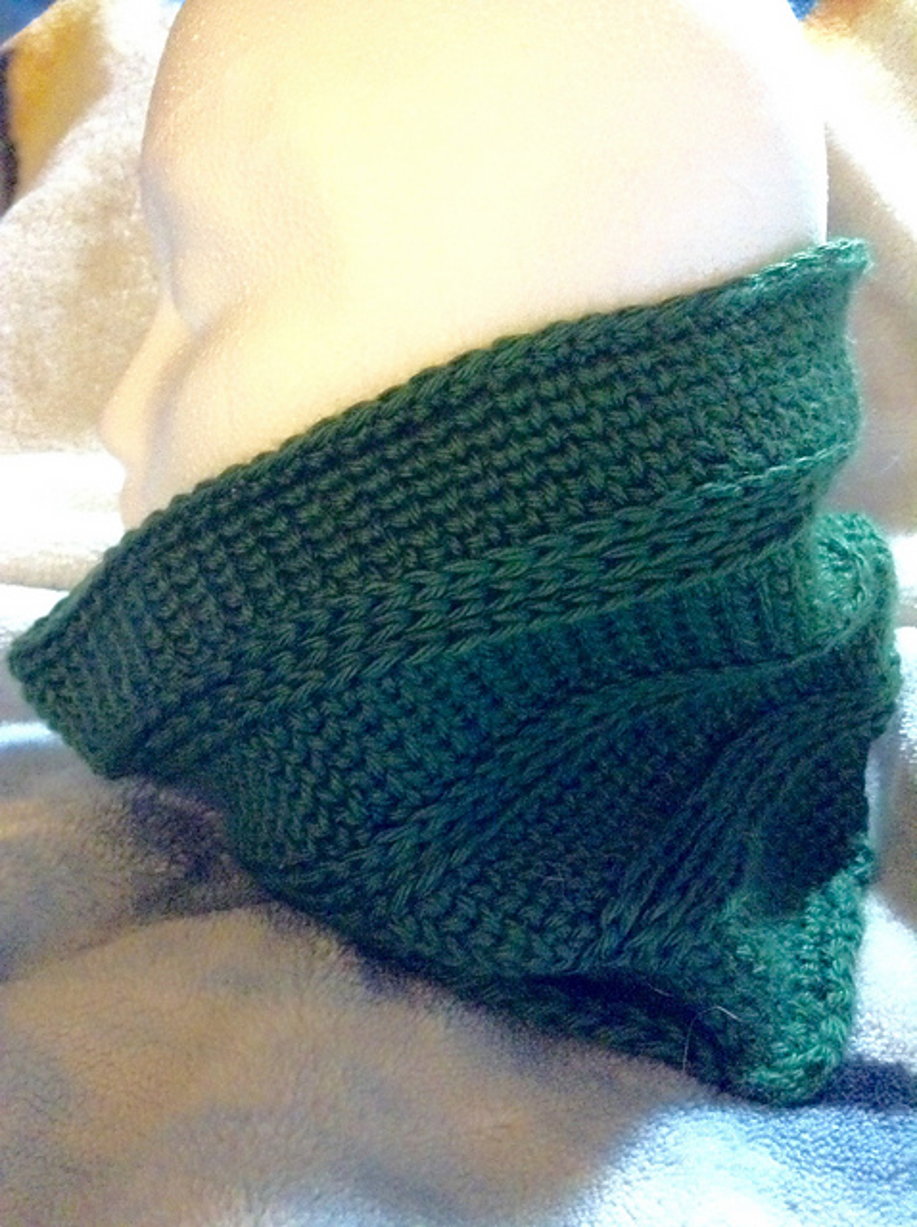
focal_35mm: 33
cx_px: 458
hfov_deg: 42.8
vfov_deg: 55.4
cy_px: 614
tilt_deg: -21.9
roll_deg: -5.1
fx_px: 1169
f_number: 2.4
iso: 640
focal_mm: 3.3
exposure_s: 1/15
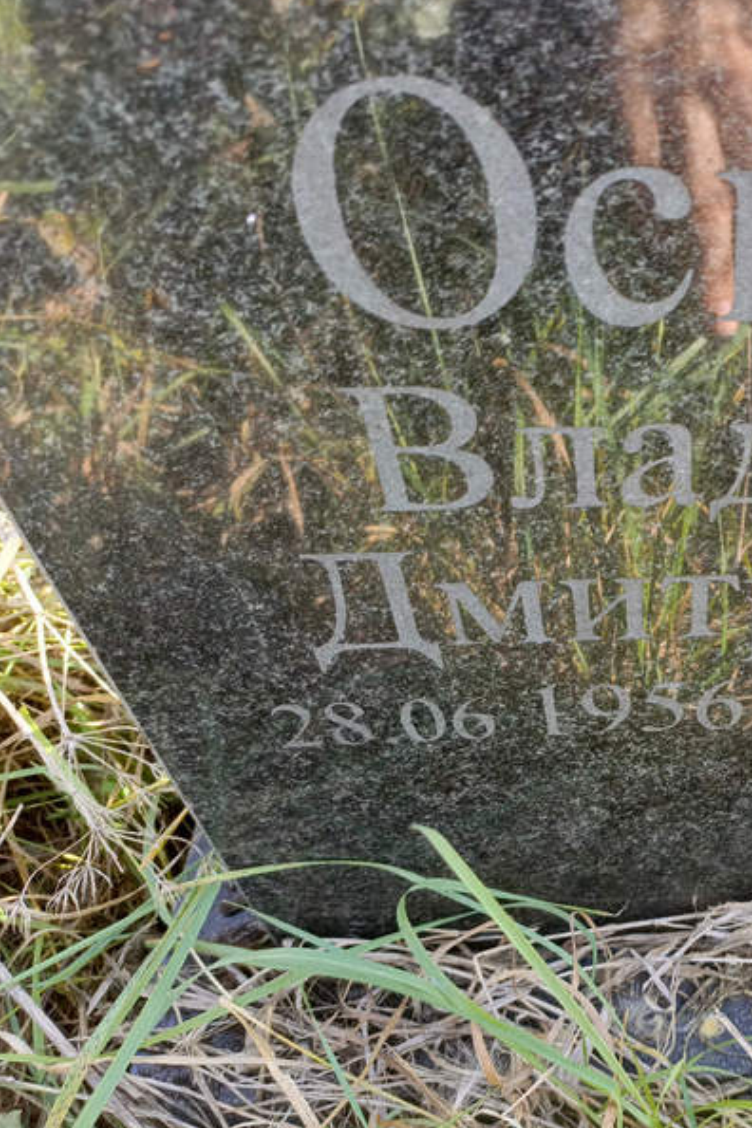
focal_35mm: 35
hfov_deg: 34.6
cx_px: 744
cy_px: 560
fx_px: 1097
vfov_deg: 54.4
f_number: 1.69
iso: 158
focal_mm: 4.76
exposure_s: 1/60
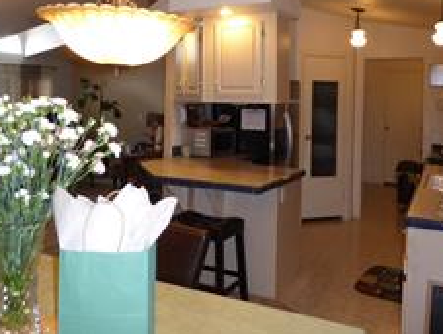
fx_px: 461
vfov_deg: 39.0
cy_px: 96
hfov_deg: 51.3
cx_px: 210
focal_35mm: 36
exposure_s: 1/60
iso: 500
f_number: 4
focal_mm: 4.3
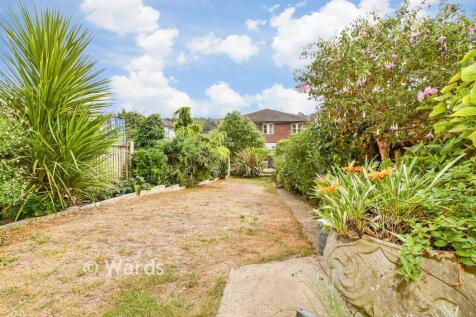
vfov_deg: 77.3
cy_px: 158
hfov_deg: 100.4
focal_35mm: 15
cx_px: 238
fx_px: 198
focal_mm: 10
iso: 160
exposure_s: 1/250
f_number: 8
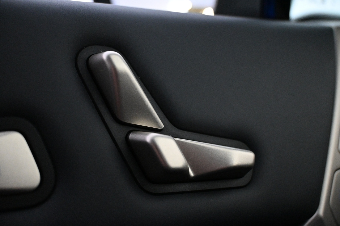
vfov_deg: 38.4
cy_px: 113
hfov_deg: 55.1
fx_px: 326
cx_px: 170
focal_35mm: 34
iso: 5000
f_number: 4.2
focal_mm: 23
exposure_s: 1/125
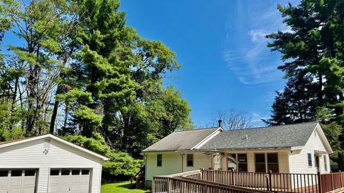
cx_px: 174
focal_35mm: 27
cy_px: 121
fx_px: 246
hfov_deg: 69.9
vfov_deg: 42.5
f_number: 1.78
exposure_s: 1/3759
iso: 80
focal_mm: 6.76
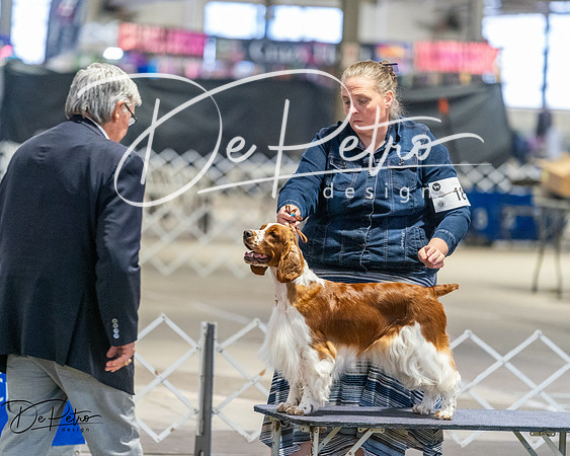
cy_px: 228
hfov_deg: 8.6
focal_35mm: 225
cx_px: 285
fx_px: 3798
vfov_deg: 6.9
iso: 6400
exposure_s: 1/250
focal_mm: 200
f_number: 3.5
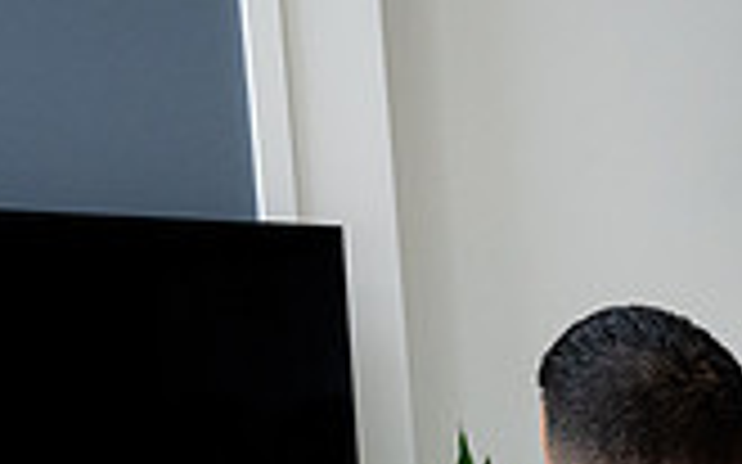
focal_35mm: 86
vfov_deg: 13.8
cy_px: 795
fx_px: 1738
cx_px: 836
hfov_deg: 22.6
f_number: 9
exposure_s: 1/160
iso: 4000
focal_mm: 24
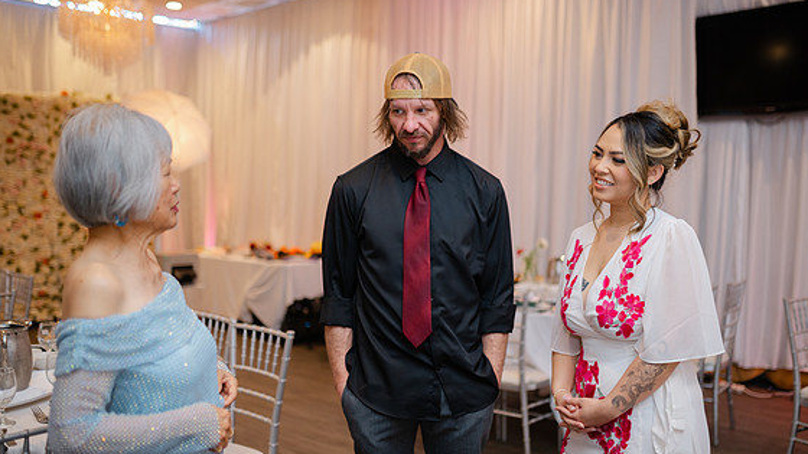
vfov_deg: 31.1
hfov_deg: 52.8
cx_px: 414
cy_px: 262
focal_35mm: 38
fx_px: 814
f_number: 1.4
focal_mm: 35
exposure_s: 1/160
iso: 400
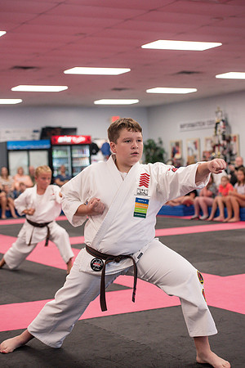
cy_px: 184
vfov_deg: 28.8
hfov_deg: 19.5
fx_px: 715
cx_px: 122
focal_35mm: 70
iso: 1600
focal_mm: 70
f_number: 3.5
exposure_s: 1/400
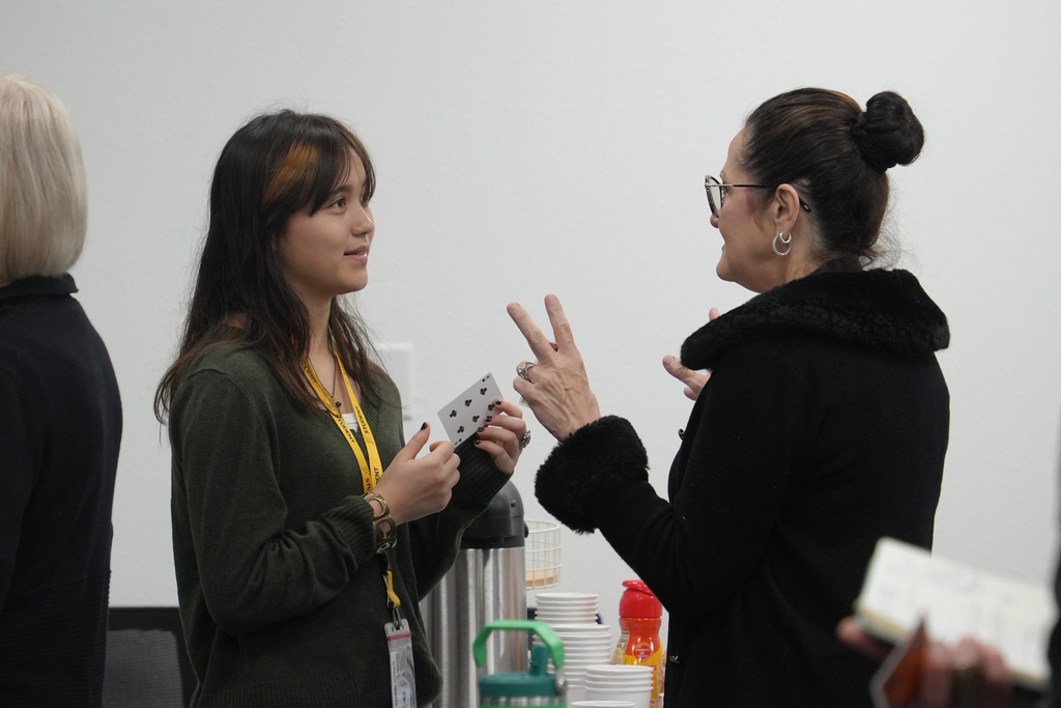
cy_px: 354
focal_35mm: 214
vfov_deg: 6.4
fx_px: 6308
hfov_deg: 9.6
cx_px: 530
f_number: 5
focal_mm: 143
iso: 2500
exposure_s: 1/250
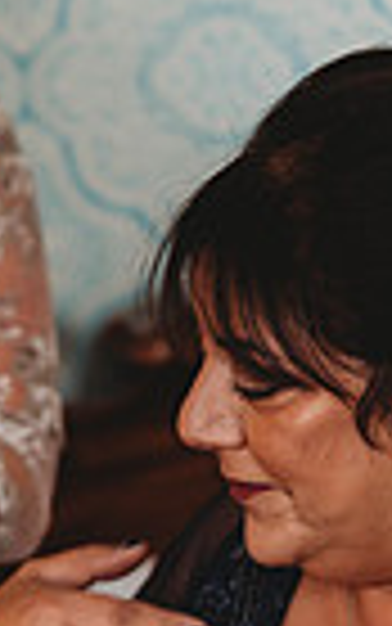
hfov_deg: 3.6
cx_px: 14
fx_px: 6181
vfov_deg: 5.8
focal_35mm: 362
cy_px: 572
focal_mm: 85
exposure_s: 1/160
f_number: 1.8
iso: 1100
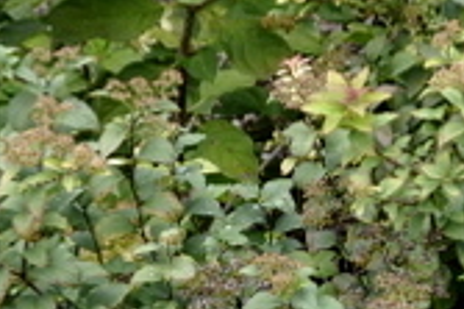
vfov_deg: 7.3
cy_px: 315
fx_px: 2408
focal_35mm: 187
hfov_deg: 10.4
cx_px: 828
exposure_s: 1/60
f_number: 8
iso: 200
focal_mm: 26
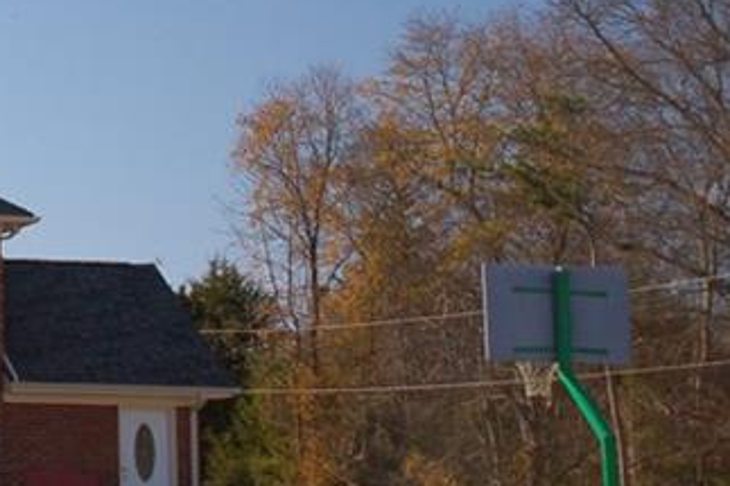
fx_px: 2695
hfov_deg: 14.5
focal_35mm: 133
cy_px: 104
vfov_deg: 10.3
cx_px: -316
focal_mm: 28
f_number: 5.6
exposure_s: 1/500
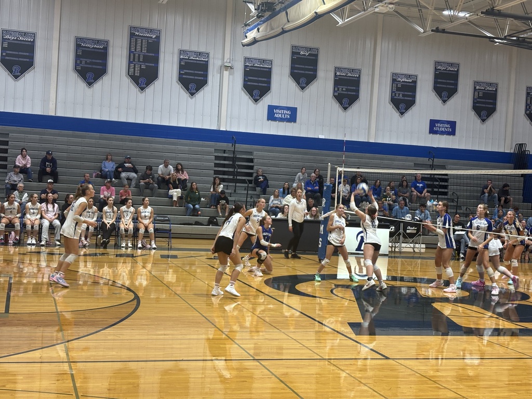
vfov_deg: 28.0
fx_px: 799
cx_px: 266
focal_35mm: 52
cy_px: 200
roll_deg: -3.8
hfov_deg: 36.8
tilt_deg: +0.9
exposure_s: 1/60
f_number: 1.6
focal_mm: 5.96
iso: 80
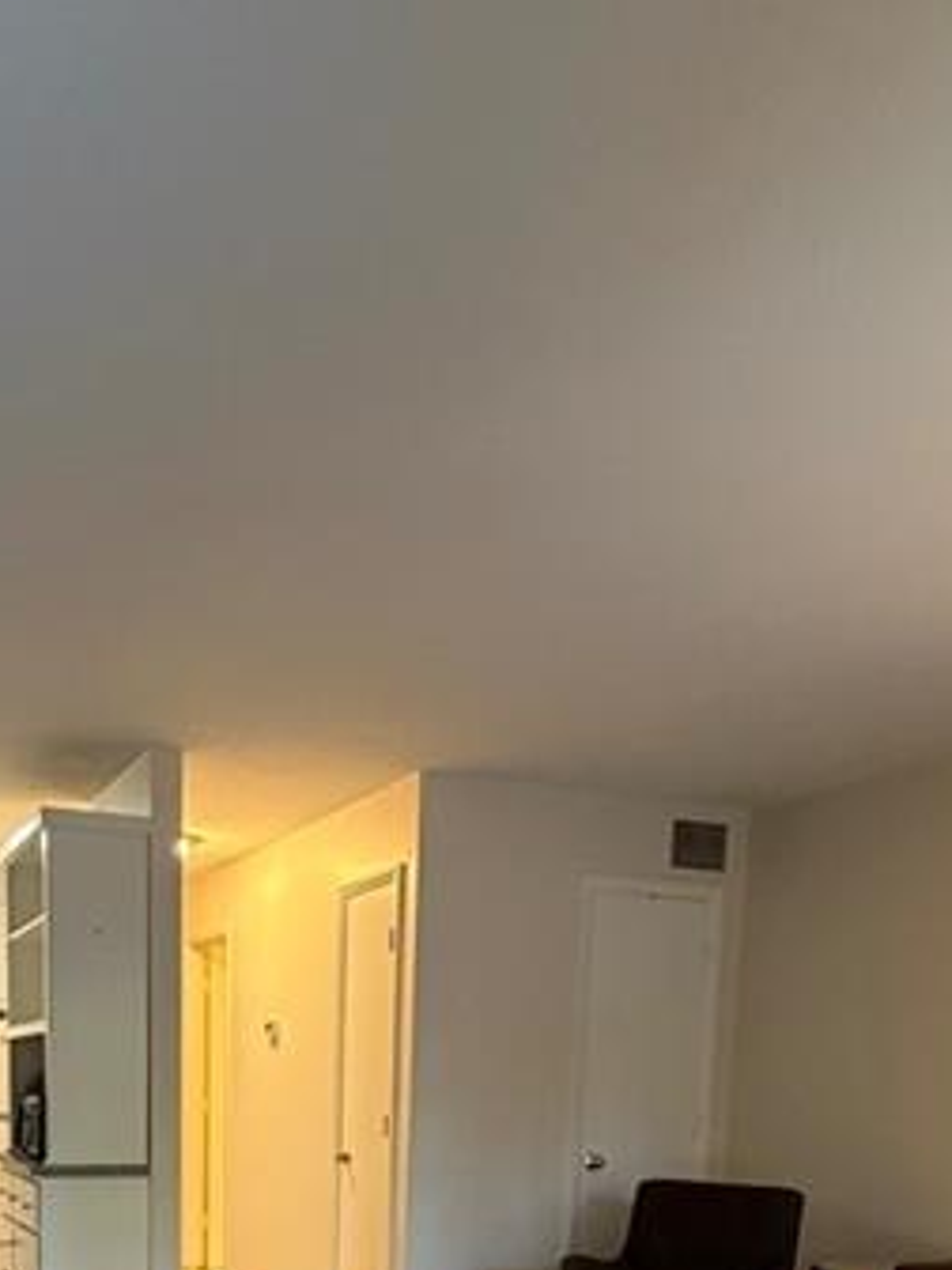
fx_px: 1173
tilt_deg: -8.6
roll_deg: -1.2
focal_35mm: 32
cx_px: 268
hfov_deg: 43.1
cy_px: 1266
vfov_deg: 47.3
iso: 500
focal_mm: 2.22
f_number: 2.2
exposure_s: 1/60
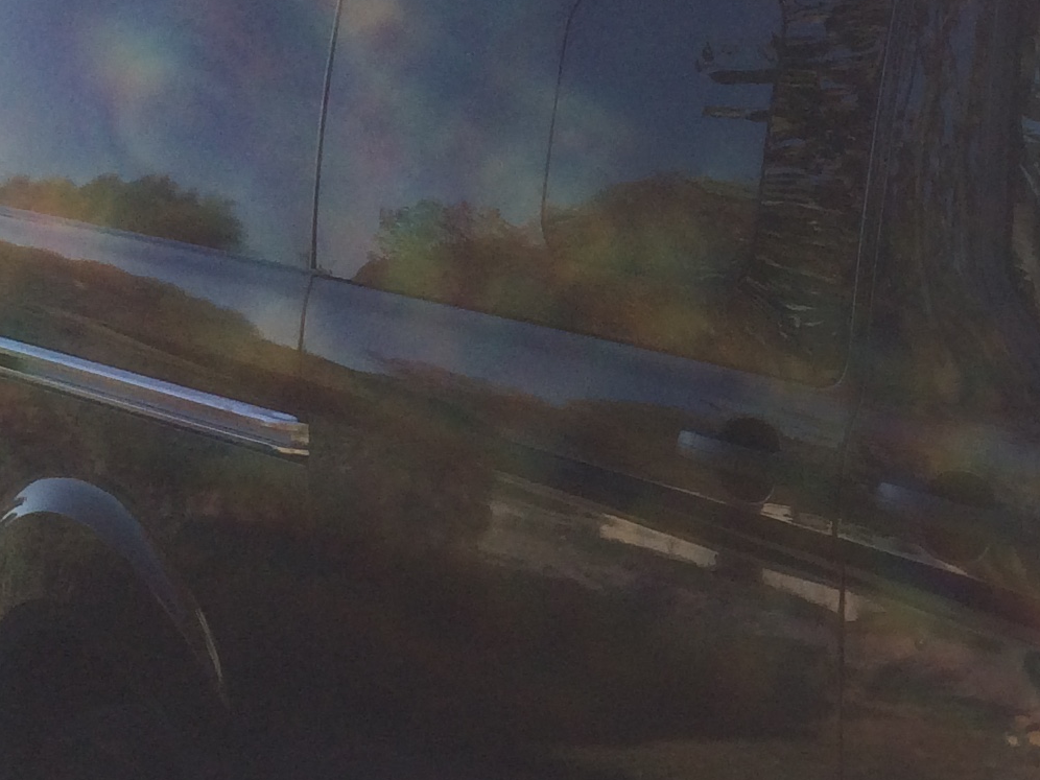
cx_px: 1486
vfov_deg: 15.3
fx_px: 2854
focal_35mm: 95
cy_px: 803
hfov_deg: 18.6
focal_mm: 4.15
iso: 32
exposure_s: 1/1208
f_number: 2.2
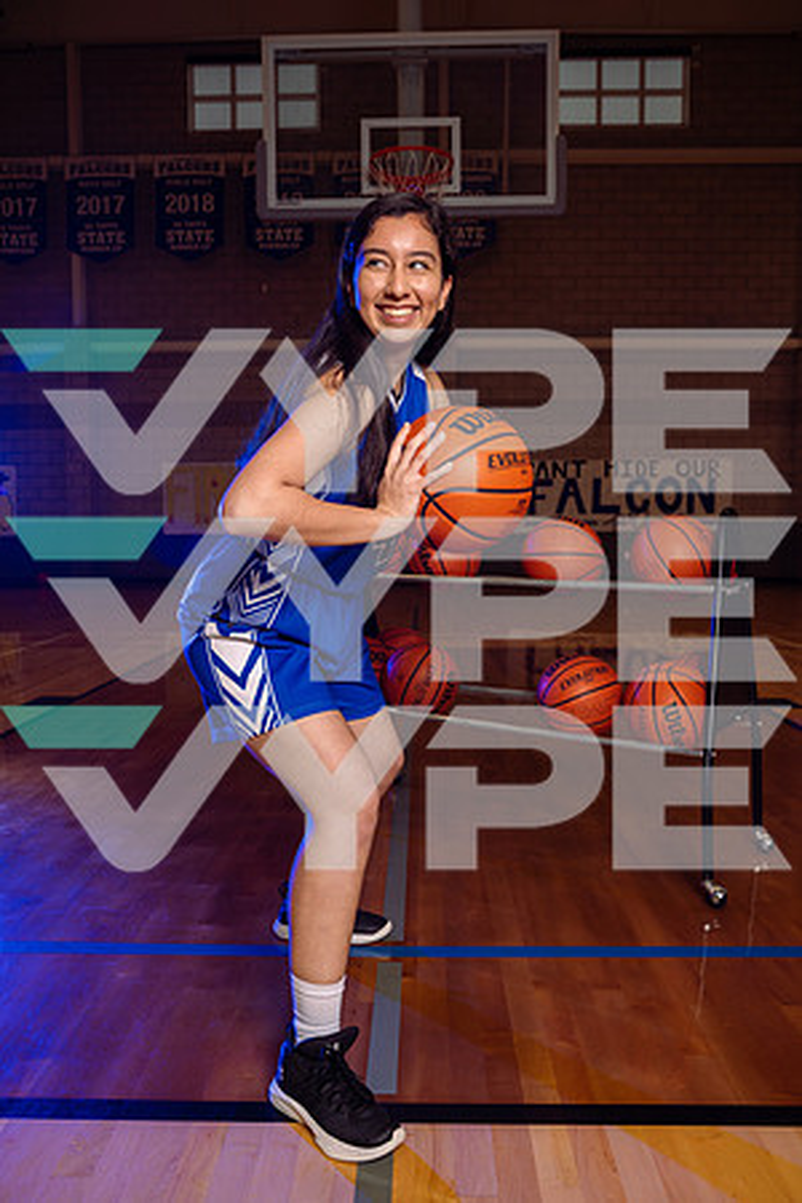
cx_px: 401
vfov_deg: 65.5
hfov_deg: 46.4
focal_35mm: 28
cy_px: 602
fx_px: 936
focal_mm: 28
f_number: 7.1
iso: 400
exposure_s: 1/250
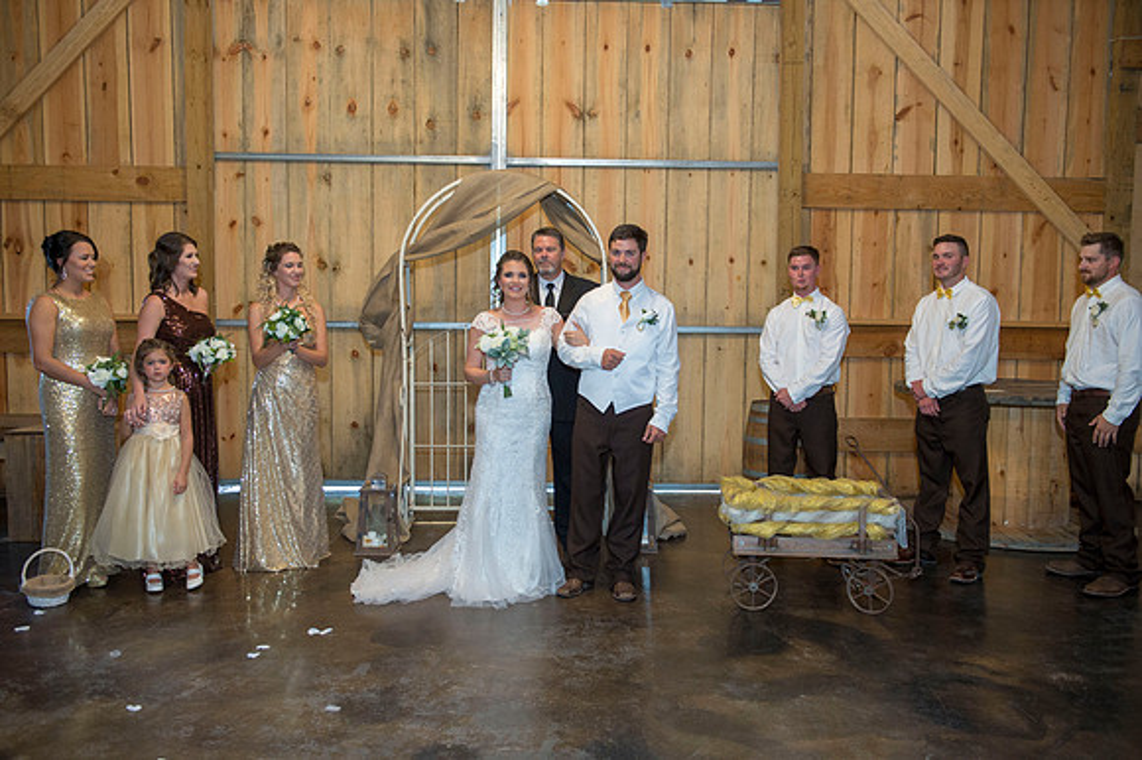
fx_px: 1014
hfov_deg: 58.7
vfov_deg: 41.1
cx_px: 571
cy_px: 380
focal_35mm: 32
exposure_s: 1/160
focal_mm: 32
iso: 1600
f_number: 4
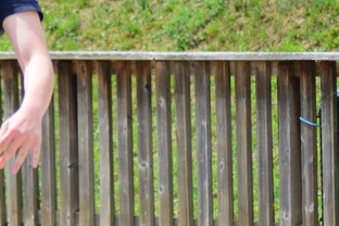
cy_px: -59
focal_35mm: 493
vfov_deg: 2.8
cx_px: -62
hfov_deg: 4.2
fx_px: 4642
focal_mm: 100
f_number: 4
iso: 280
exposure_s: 1/1250
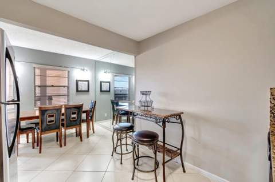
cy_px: 91
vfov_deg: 77.2
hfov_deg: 100.4
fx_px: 114
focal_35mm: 15
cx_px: 138
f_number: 8
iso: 2200
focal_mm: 10
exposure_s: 1/15
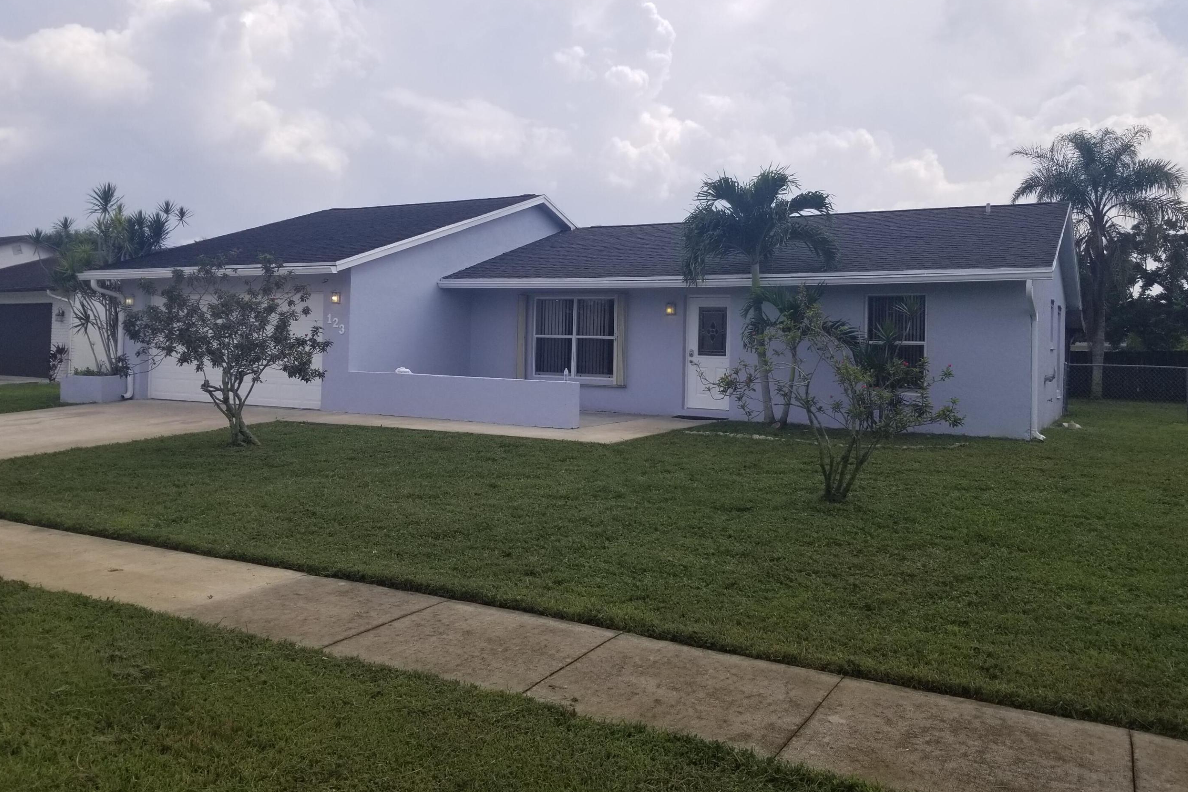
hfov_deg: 65.5
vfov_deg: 46.3
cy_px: 360
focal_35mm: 28
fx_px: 924
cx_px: 593
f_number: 1.7
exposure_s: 1/3576
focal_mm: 4.25
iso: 50
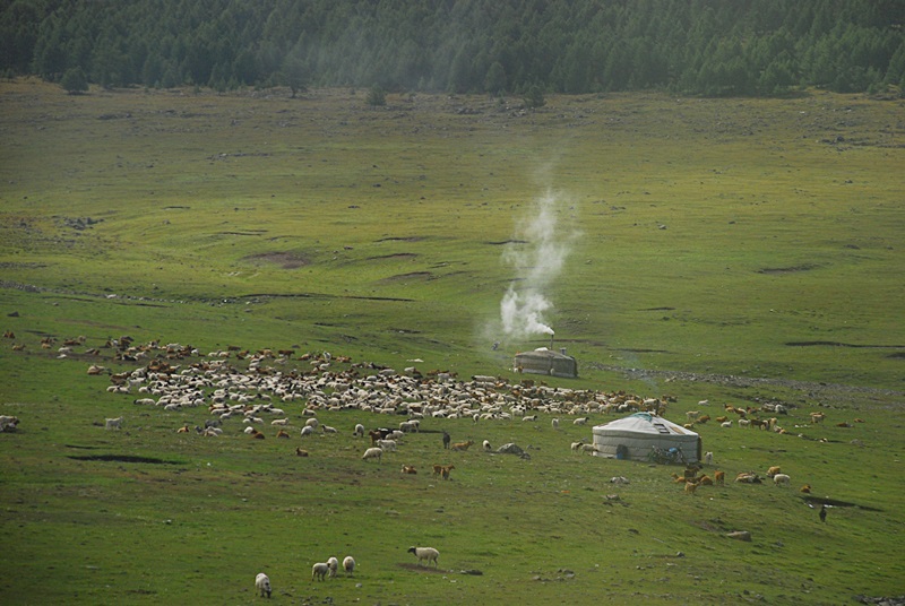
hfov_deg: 13.0
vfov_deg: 8.7
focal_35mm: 158
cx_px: 452
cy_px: 303
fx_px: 3965
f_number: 5.6
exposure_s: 1/1250
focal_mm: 105
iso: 400
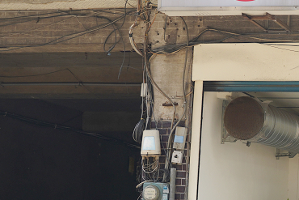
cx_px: 453
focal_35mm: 107
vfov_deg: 12.8
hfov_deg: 17.2
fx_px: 889
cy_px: 138
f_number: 4
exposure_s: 1/160
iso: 200
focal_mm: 33
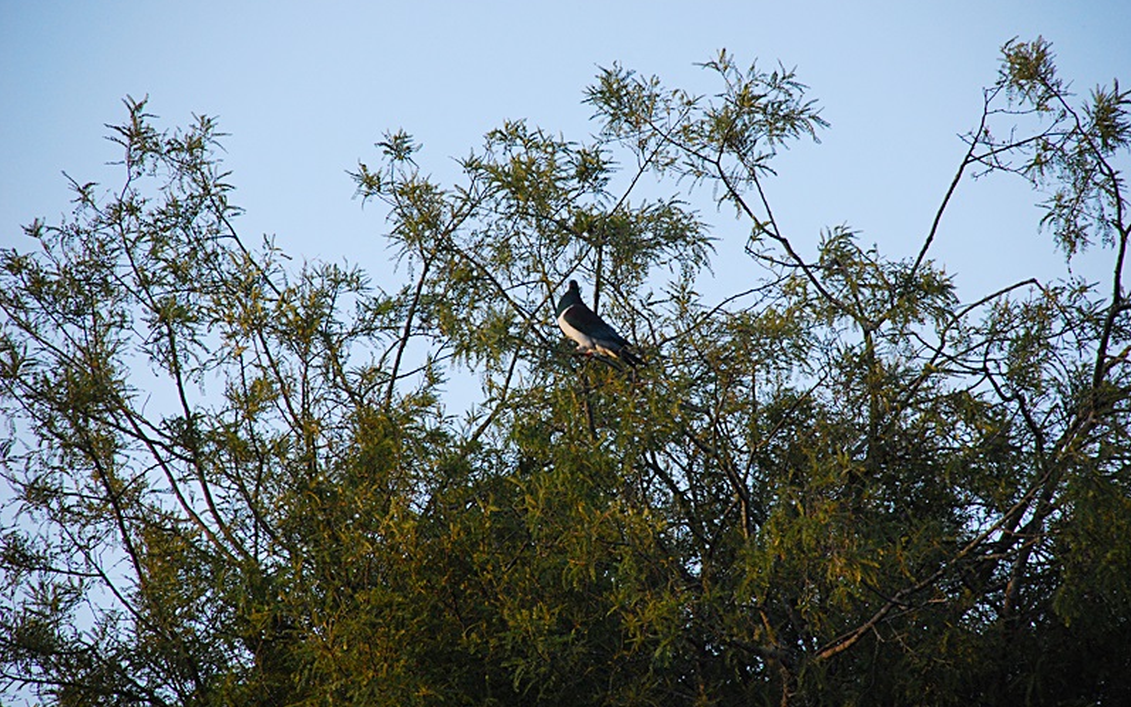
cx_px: 565
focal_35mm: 208
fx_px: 6396
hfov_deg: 10.1
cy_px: 361
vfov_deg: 6.3
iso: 400
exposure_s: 1/400
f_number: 5.6
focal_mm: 135
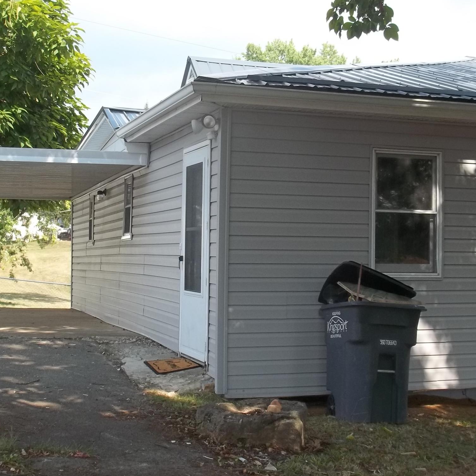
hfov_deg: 29.5
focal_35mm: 58
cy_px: 199
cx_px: 282
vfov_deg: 29.5
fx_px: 902
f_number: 3.3
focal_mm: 5.9
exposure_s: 1/320
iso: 64
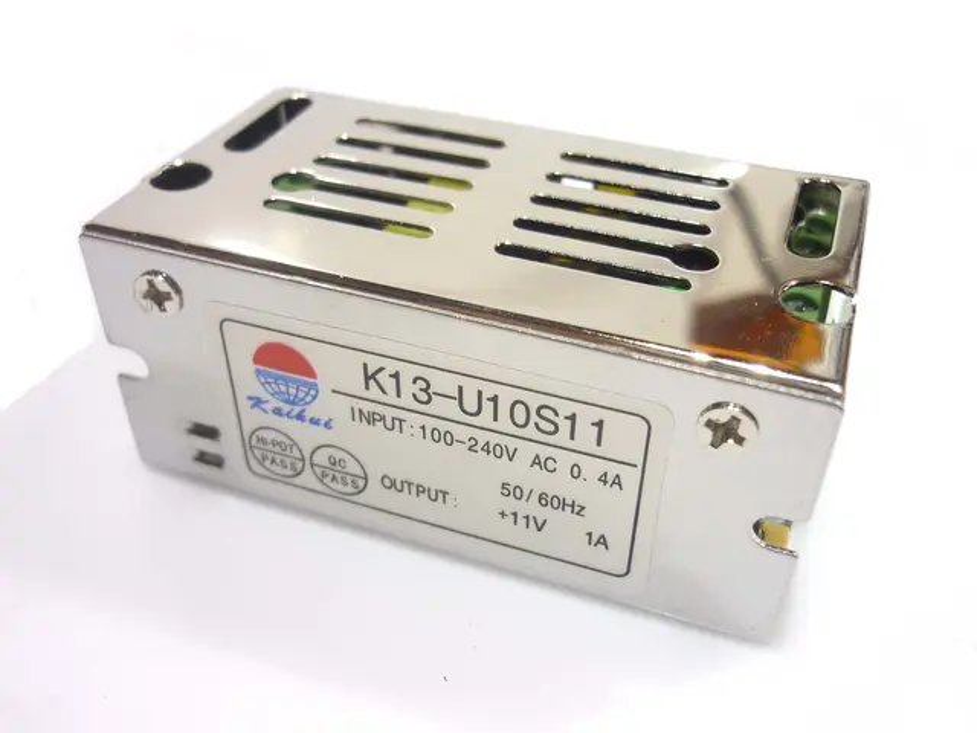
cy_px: 366
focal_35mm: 33
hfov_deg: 55.4
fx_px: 931
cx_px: 488
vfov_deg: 42.9
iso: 80
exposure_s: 1/50
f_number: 2.8
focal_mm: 5.5
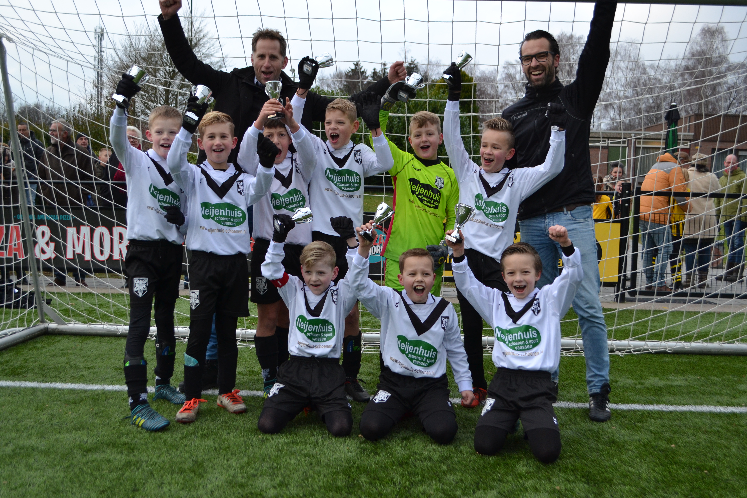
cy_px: 249
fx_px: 747
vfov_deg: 36.9
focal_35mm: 36
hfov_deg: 53.1
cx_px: 374
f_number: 4
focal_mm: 24
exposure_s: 1/500
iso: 640
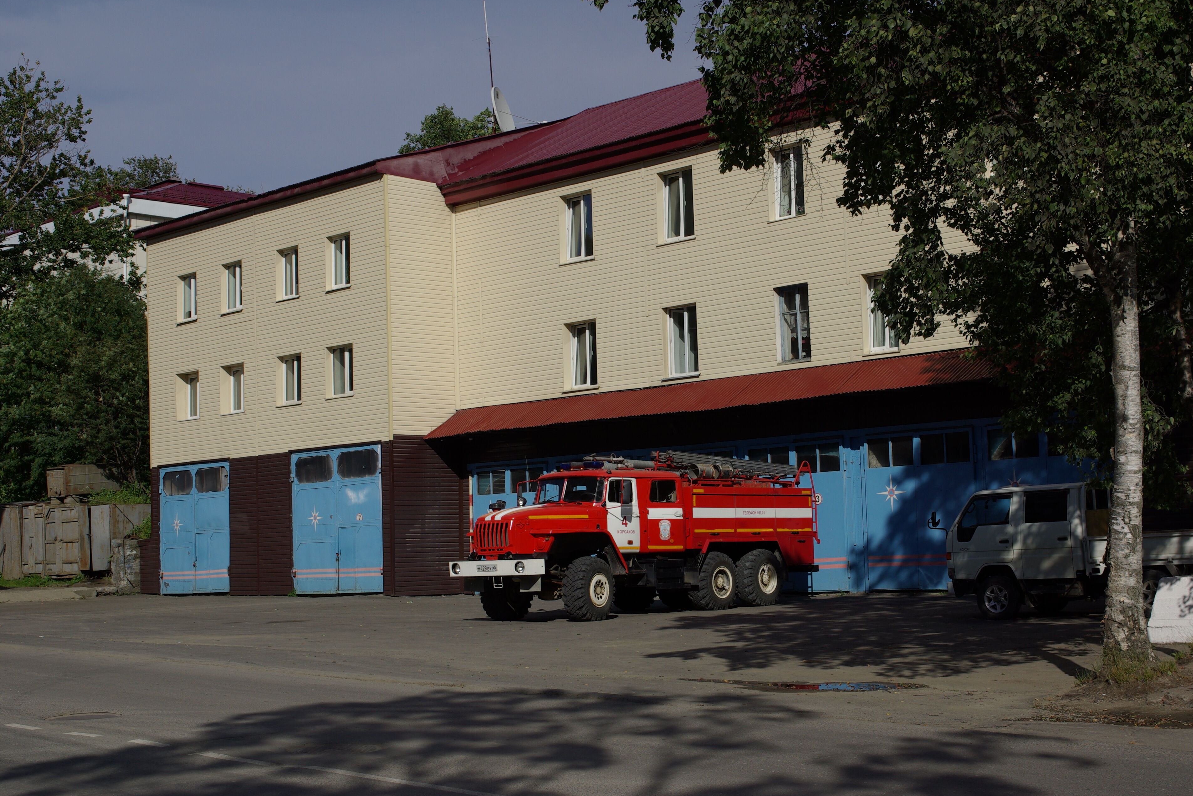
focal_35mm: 54
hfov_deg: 37.2
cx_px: 592
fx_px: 1773
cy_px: 392
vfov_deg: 25.3
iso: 100
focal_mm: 35
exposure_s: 1/800
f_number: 8
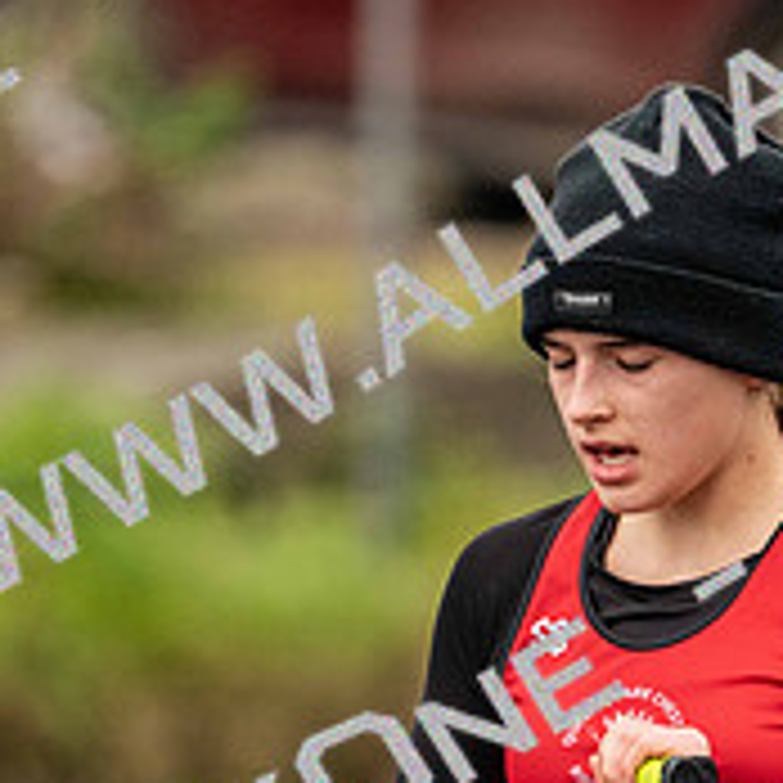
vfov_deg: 1.5
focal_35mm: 1133
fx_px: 28995
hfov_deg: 1.5
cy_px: 605
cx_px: 490
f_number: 4.5
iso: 2200
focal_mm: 400
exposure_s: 1/2500
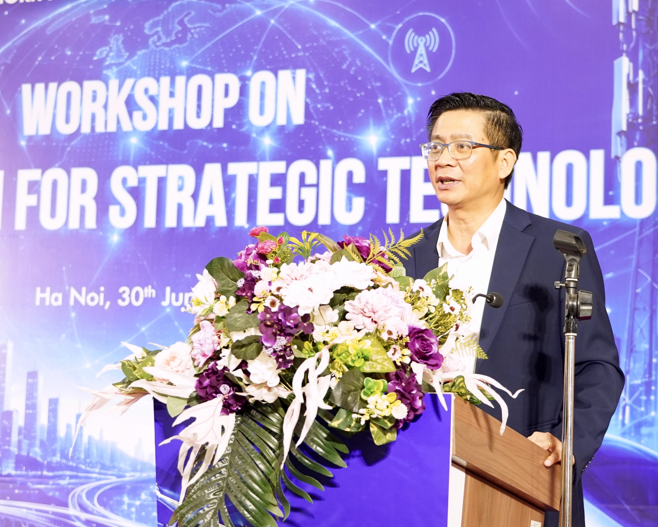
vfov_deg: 27.6
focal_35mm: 55
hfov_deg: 34.1
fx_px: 1071
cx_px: 317
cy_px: 267
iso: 3200
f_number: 4
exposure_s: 1/160
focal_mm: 48
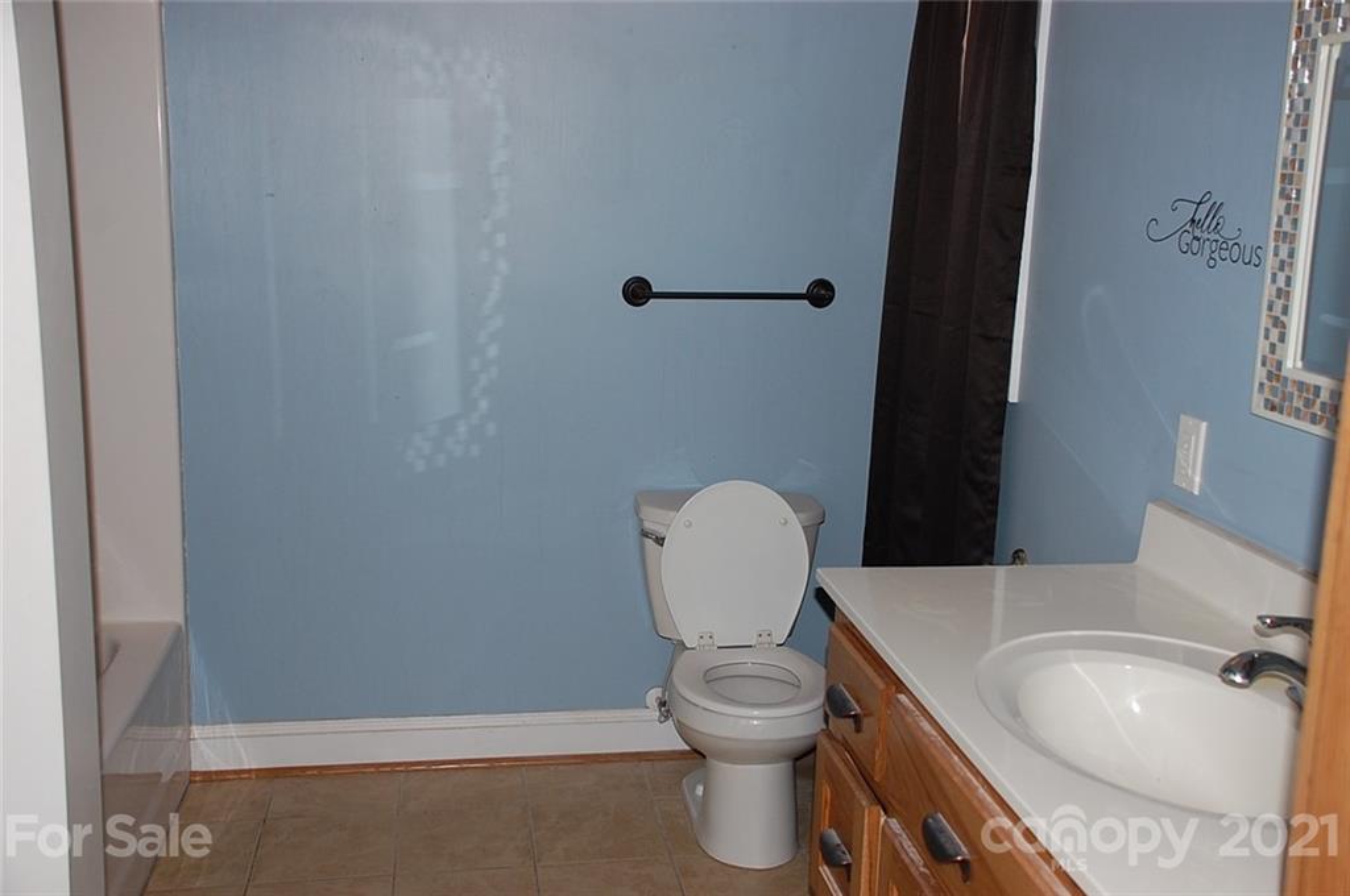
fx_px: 1461
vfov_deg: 34.1
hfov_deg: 49.6
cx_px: 675
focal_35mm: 39
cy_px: 448
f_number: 4
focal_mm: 26
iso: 400
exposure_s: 1/60
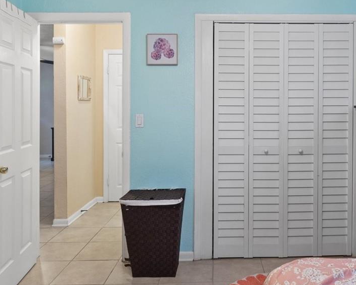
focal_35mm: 32
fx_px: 337
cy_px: 106
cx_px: 230
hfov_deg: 54.8
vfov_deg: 45.4
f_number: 8
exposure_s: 1/2.5
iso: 400
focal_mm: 10
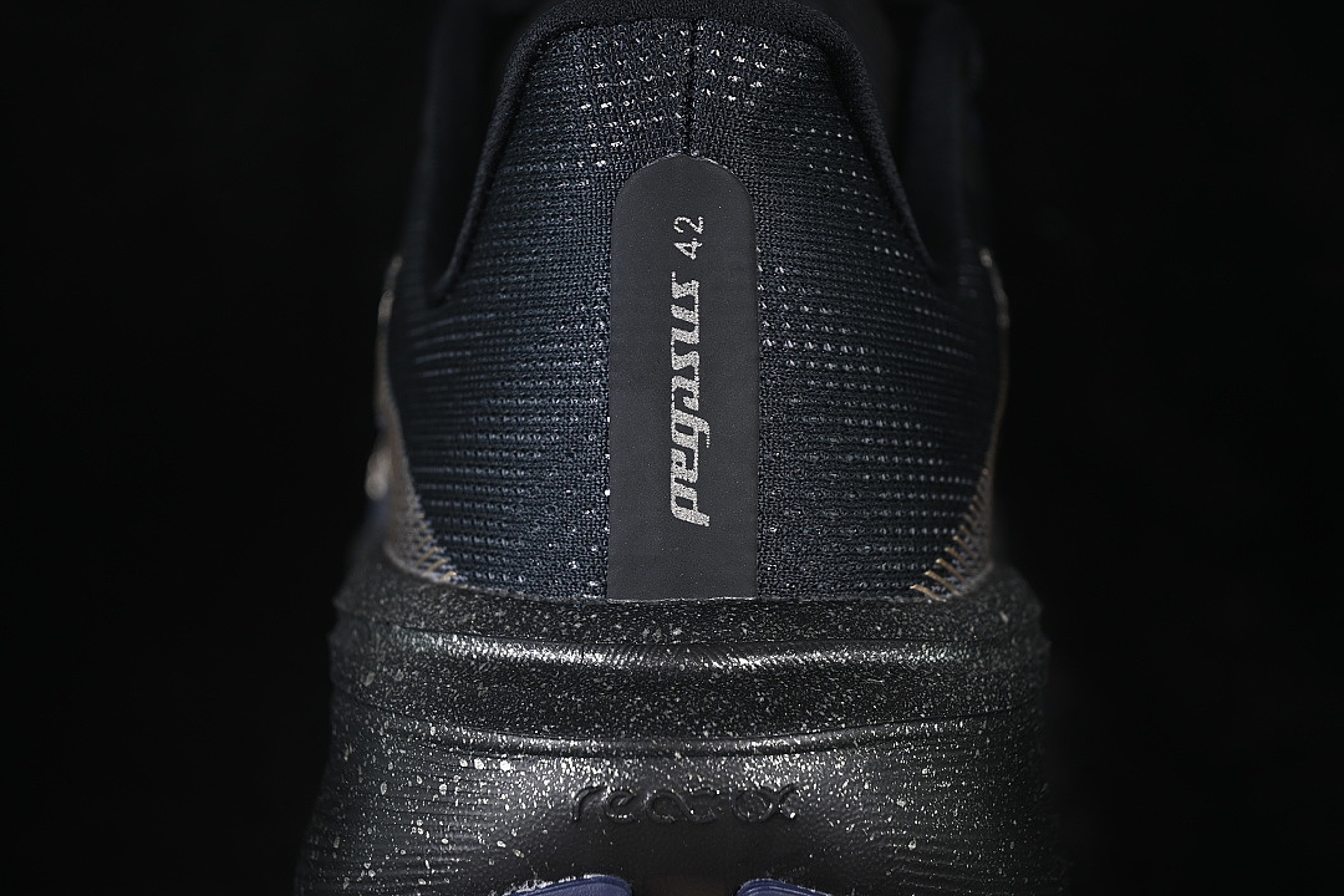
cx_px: 672
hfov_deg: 27.0
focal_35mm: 75
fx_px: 2800
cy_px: 448
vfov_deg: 18.2
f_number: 6.3
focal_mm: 50
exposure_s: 1/60
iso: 160
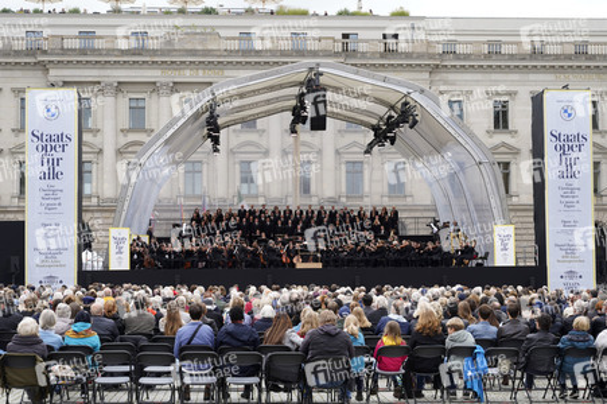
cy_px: 202
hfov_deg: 33.4
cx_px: 304
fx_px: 1011
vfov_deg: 22.6
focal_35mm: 60
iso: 250
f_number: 8
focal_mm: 60
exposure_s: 1/100
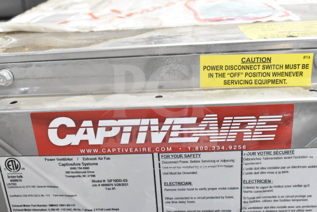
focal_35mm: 45
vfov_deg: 29.9
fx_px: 396
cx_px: 158
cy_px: 106
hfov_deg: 43.6
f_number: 8
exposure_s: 1/250
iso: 6400
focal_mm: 30
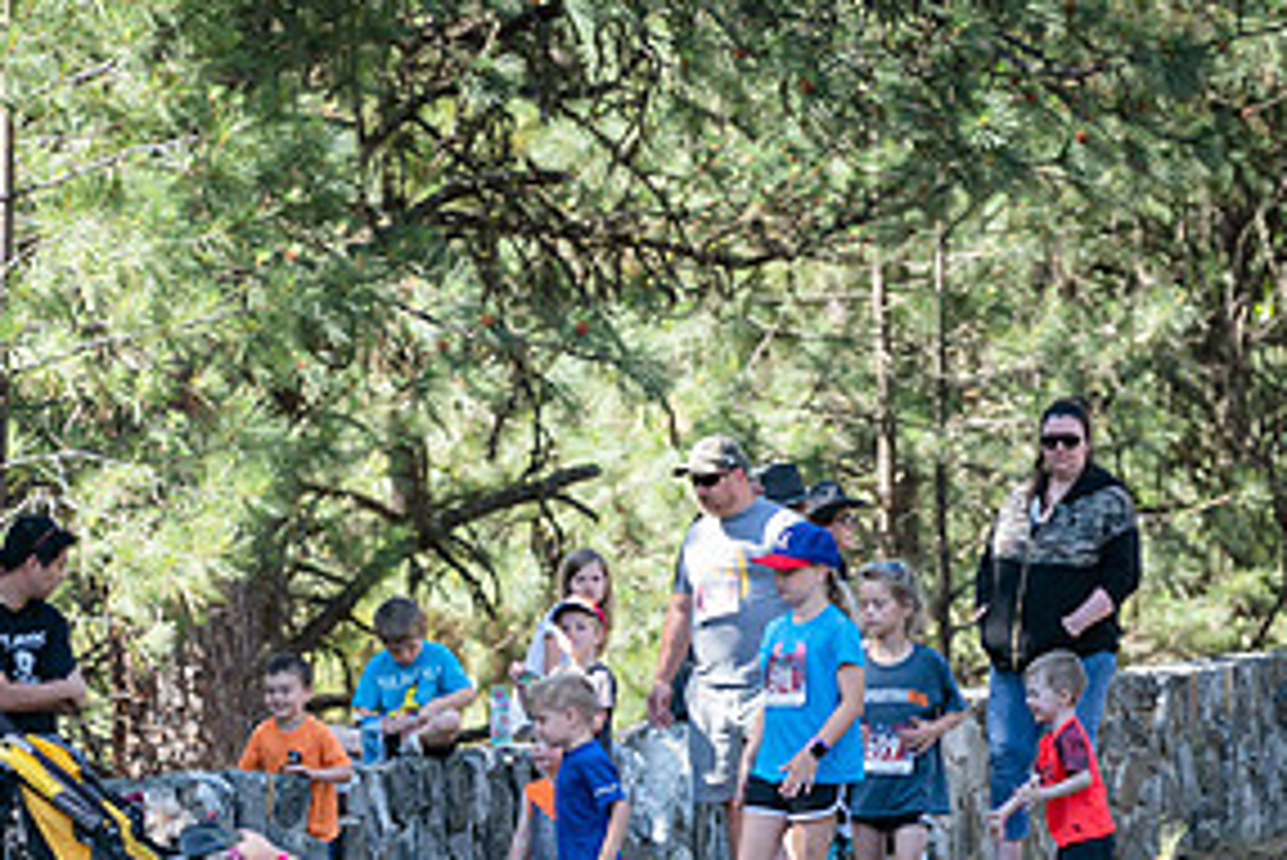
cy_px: 721
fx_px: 16202
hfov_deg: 4.5
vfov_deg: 3.0
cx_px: 268
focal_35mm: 453
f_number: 4
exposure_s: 1/500
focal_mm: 200
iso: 400
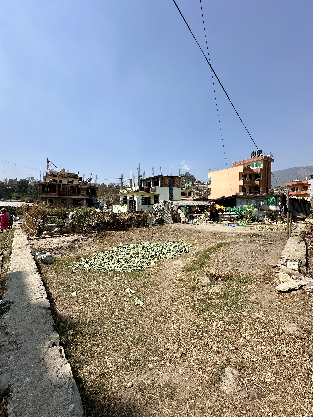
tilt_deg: +1.5
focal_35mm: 14
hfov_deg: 85.7
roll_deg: -0.6
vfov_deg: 102.1
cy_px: 208
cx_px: 156
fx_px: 169
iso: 40
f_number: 2.2
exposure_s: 1/2132
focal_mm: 2.22
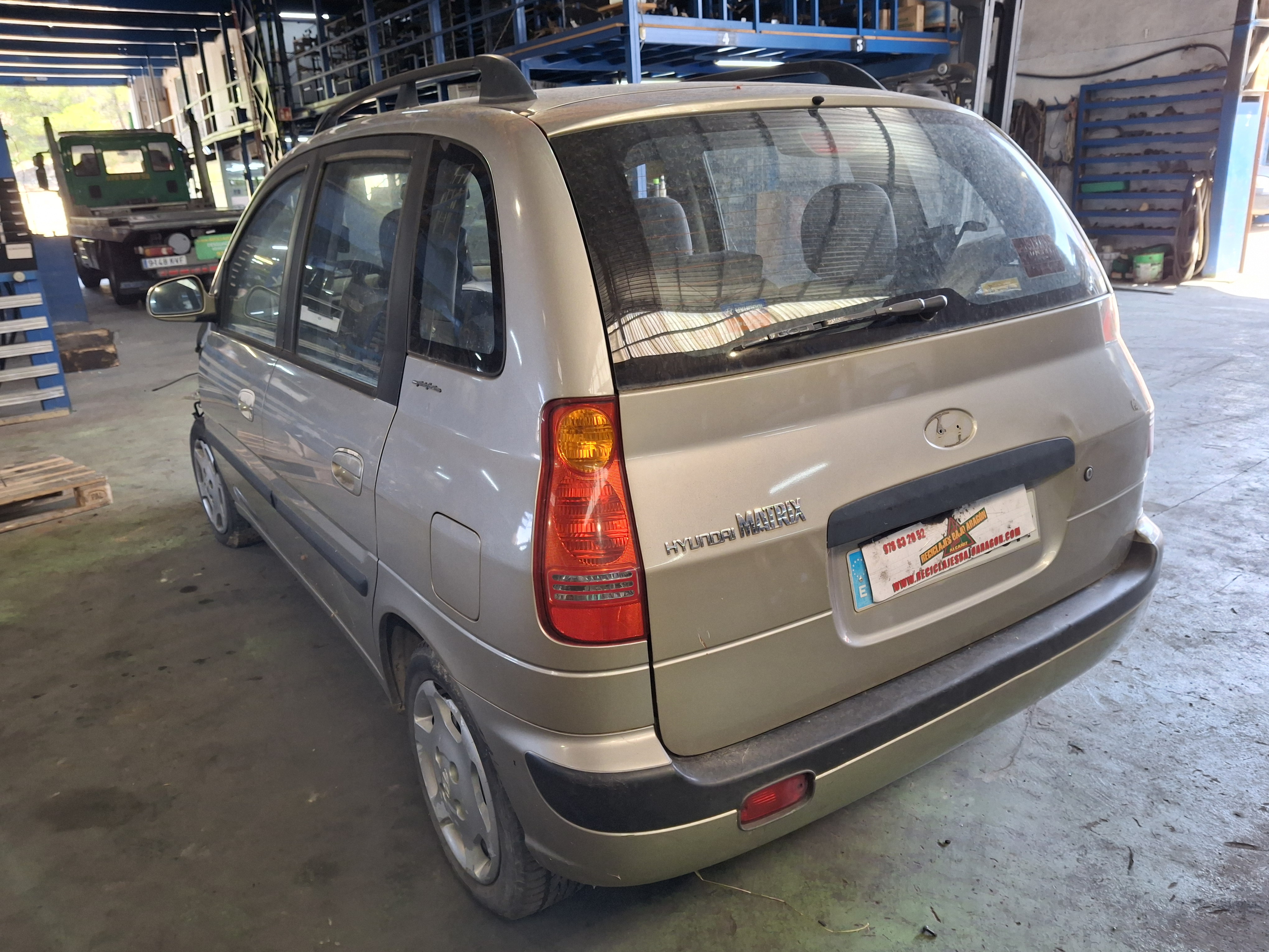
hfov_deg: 69.4
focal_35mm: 25
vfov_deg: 54.9
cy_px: 476
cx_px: 634
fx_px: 916
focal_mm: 4.69
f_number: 1.8
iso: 200
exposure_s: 1/100
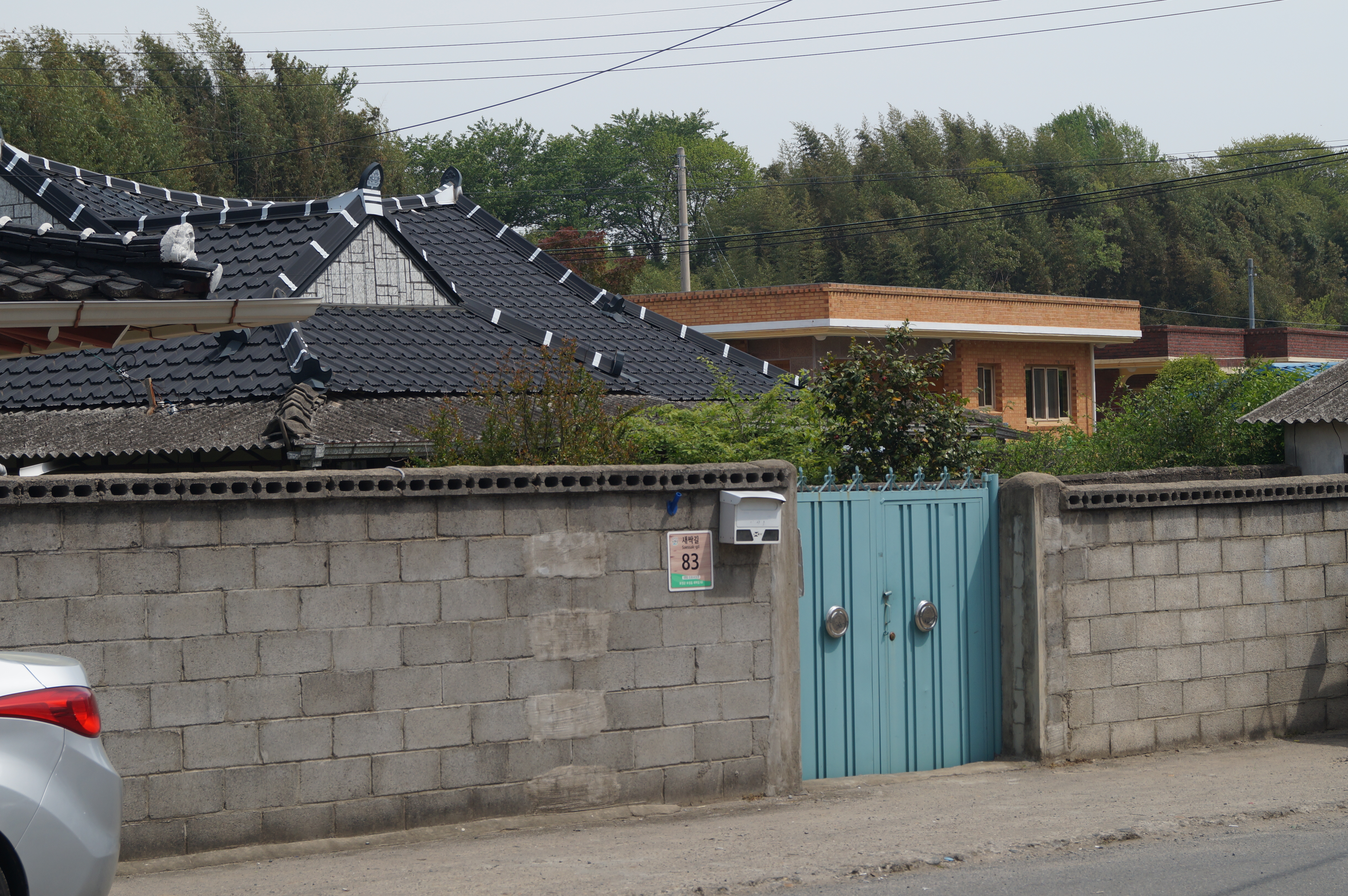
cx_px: 674
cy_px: 448
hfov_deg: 24.6
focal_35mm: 82
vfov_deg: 16.5
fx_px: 3086
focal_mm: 55
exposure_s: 1/250
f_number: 9
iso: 100
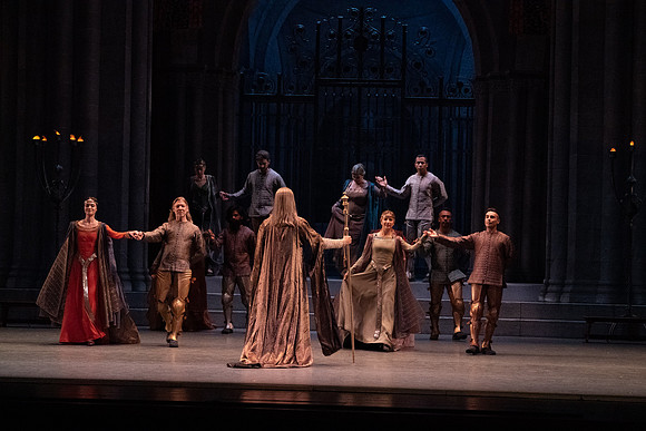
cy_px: 216
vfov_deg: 11.2
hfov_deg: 16.6
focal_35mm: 123
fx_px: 2208
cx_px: 323
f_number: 9
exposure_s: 1/320
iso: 20000
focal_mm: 123
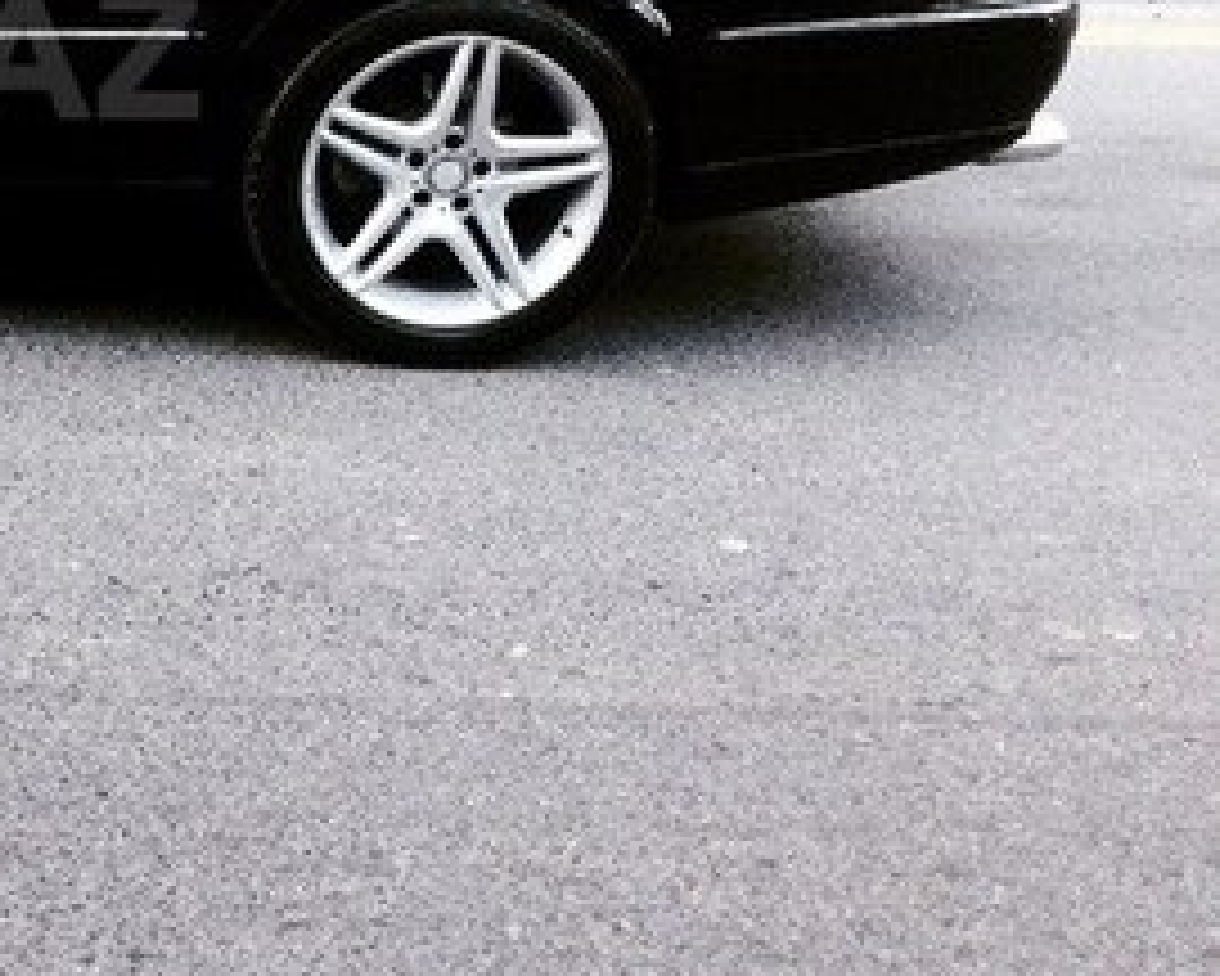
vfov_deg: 21.6
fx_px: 2492
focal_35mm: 69
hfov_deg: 24.7
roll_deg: -2.4
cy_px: 52
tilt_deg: -16.8
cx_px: -261
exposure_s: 1/33
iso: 80
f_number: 2.2
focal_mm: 4.15
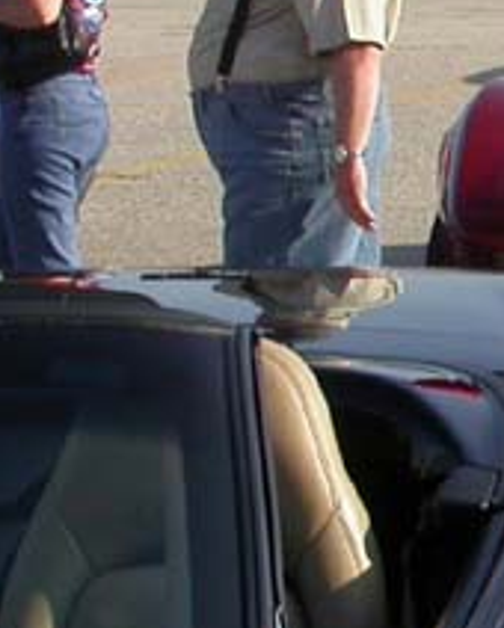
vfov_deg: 10.8
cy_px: 293
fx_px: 3333
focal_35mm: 179
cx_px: 1061
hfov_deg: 8.2
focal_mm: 7.85
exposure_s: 1/290
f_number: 6.7
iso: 100
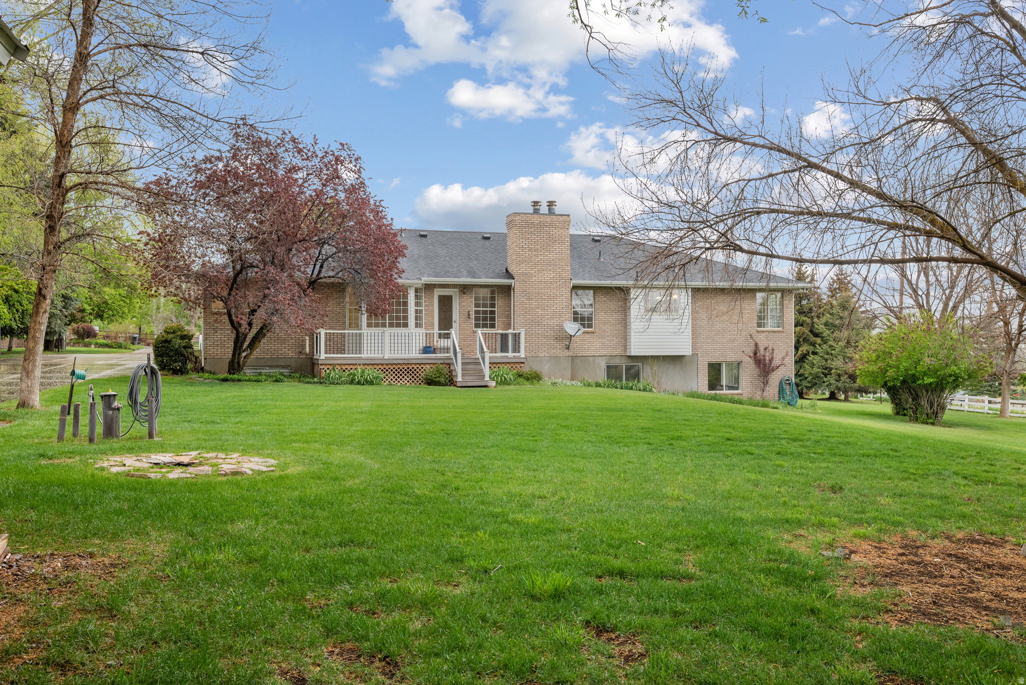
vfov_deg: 43.6
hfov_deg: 61.9
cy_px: 342
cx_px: 513
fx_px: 855
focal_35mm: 30
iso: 800
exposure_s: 1/80
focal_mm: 30
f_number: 8
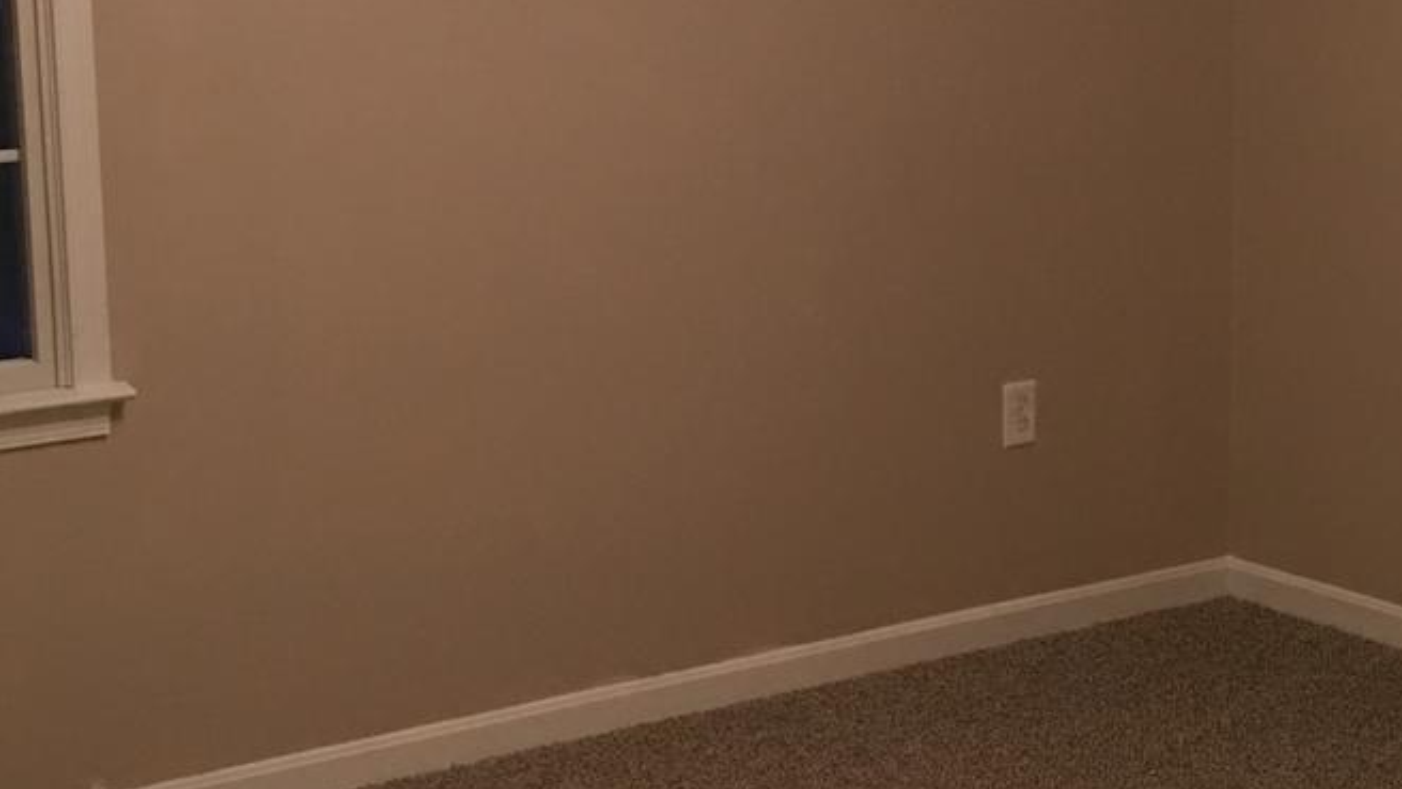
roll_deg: +1.0
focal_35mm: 74
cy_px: 368
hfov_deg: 28.6
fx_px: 2751
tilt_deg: -9.0
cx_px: 613
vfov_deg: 16.3
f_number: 2.2
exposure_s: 1/4
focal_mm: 4.15
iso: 80
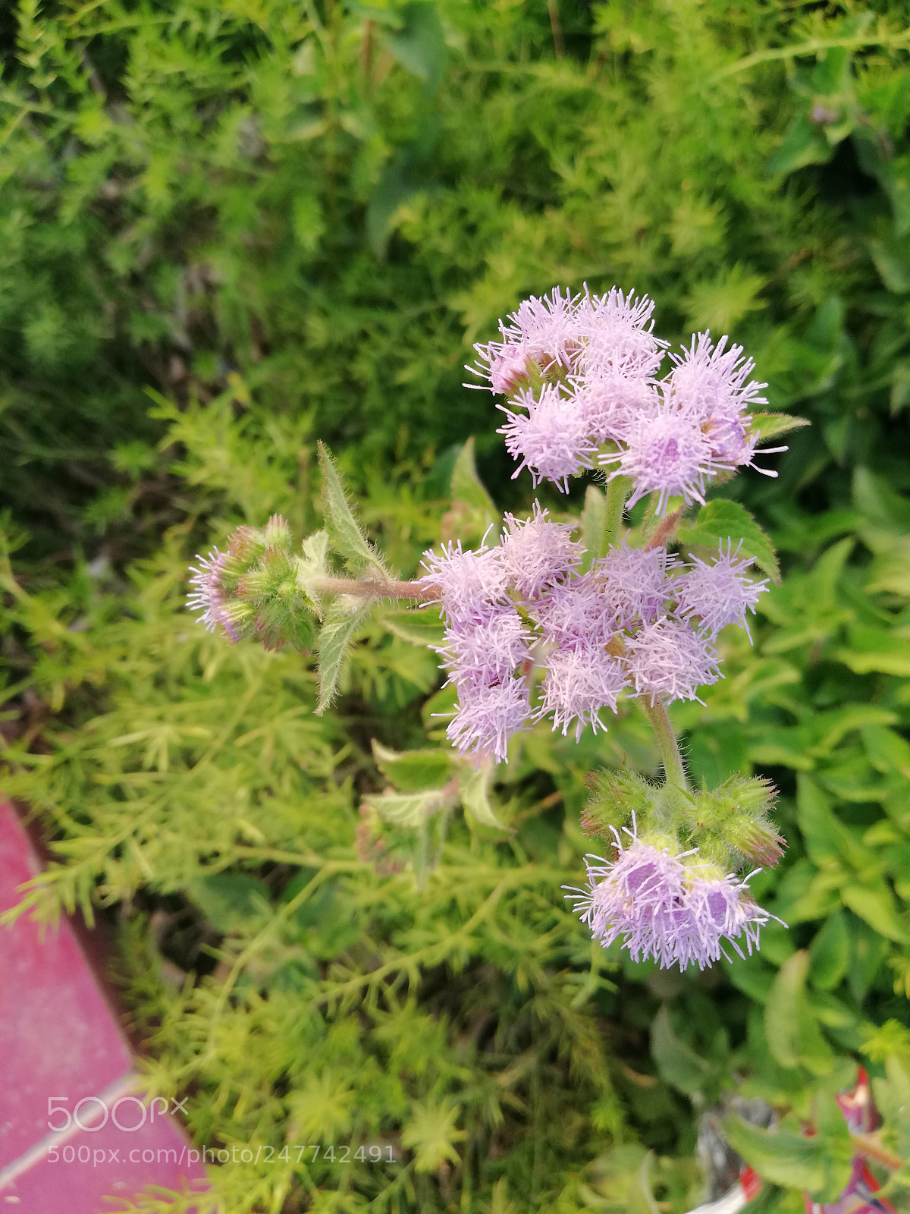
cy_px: 607
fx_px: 946
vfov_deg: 65.3
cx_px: 455
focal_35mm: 27
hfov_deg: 51.4
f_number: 2.2
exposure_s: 1/112
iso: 50
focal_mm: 3.81
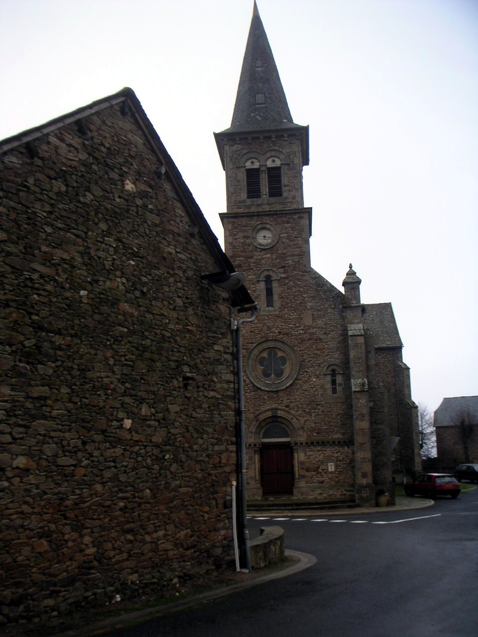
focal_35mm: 38
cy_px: 318
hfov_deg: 37.7
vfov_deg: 49.0
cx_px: 239
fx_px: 700
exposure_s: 1/180
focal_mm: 6
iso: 50
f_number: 2.8
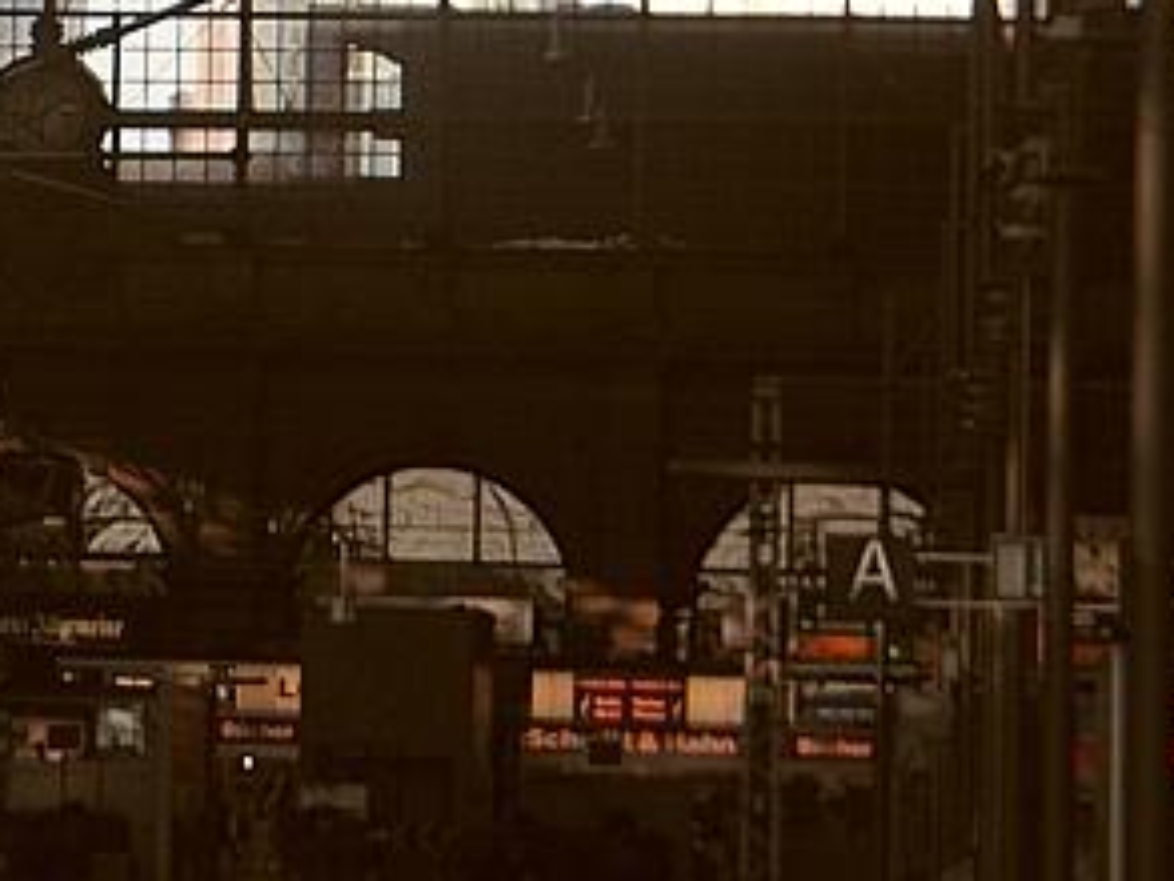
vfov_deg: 8.5
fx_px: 5938
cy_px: 128
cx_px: 166
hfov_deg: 11.2
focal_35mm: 175
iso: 50
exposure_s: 1/180
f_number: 3.8
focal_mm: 11.6
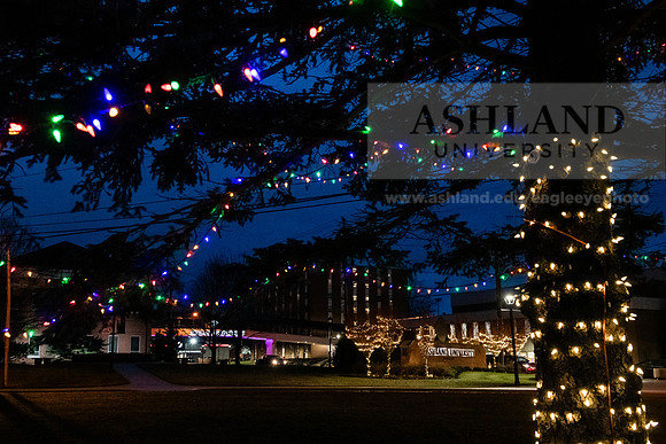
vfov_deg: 31.9
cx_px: 333
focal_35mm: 42
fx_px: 777
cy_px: 222
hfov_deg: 46.4
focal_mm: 42
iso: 3200
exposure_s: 1/30
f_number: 8
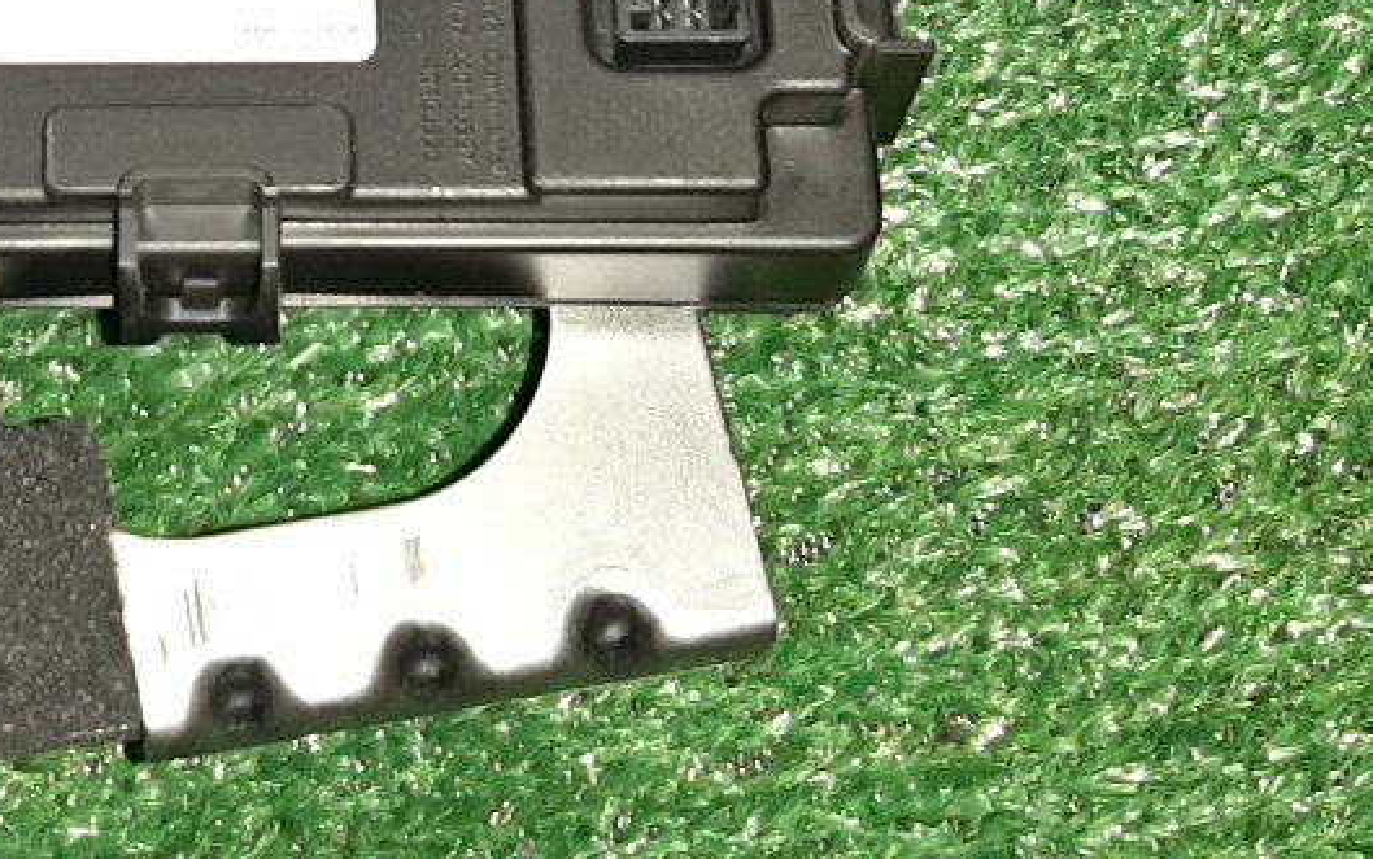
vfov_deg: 16.7
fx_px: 2807
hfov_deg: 26.7
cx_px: 171
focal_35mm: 75
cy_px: -169
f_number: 1.7
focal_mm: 3.93
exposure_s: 1/25
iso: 283
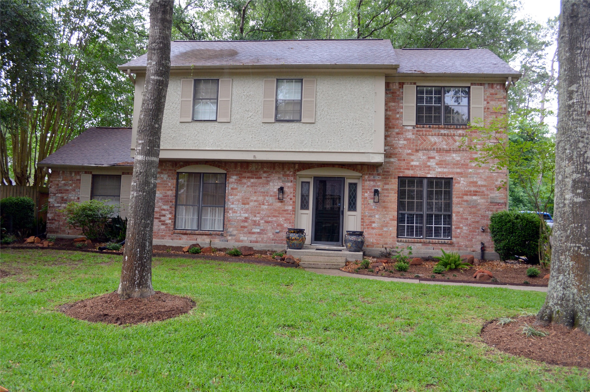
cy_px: 196
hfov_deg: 62.0
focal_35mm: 30
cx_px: 295
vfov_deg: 43.5
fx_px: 491
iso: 400
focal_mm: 20
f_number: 5
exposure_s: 1/100
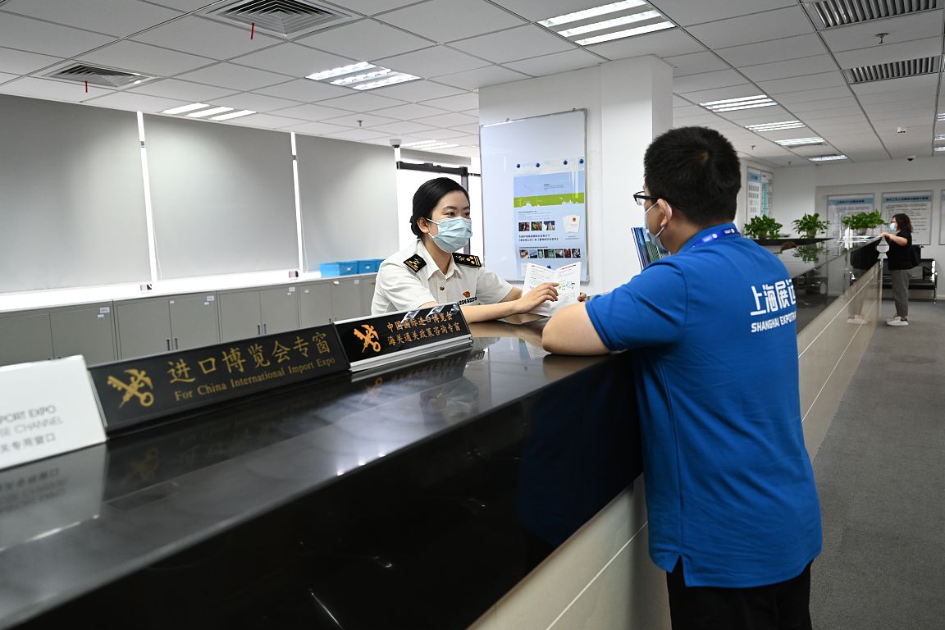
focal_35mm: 25
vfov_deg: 51.3
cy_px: 308
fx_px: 656
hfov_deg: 71.5
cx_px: 472
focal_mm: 24
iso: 1000
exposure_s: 1/80
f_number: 2.8
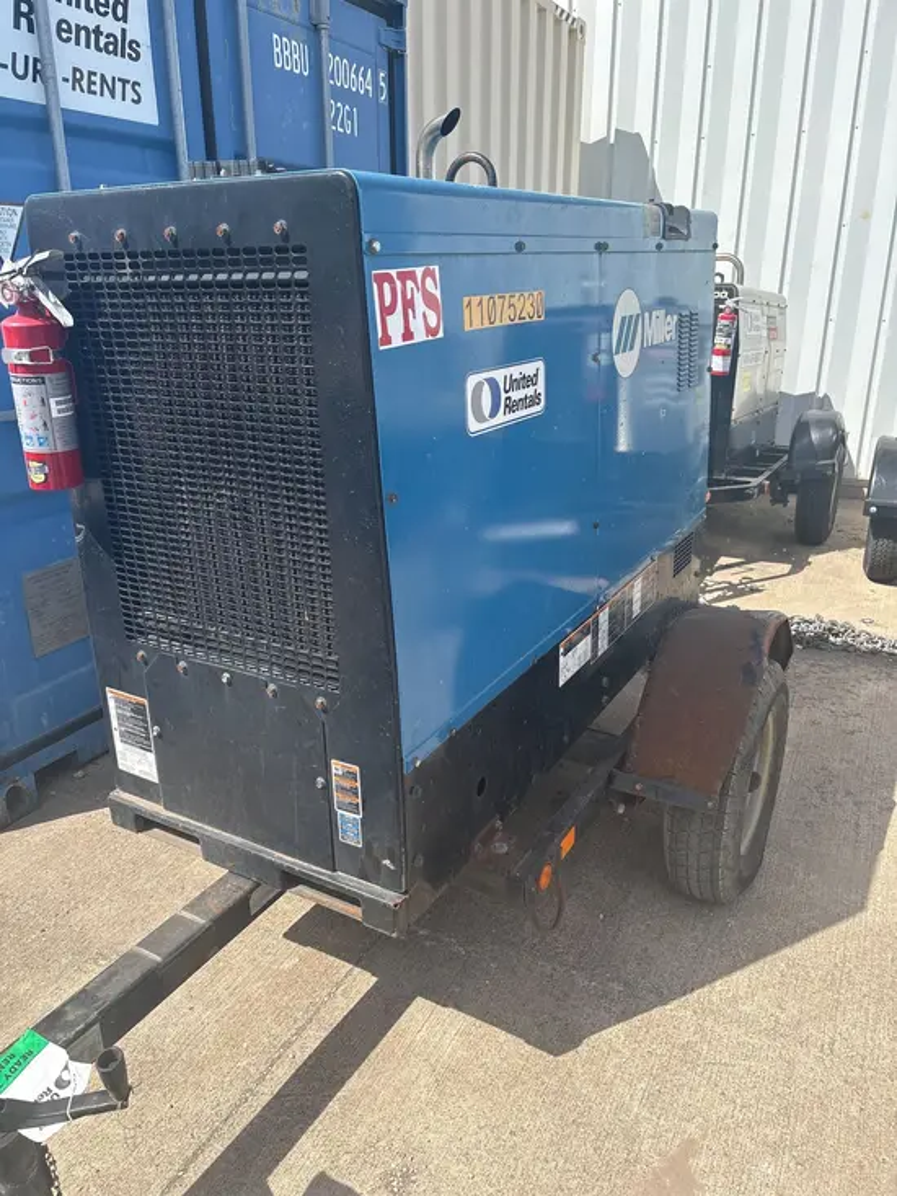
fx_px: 898
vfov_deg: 67.3
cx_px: 448
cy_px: 598
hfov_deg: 53.1
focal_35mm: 26
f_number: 1.6
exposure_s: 1/2398
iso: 50
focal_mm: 5.96
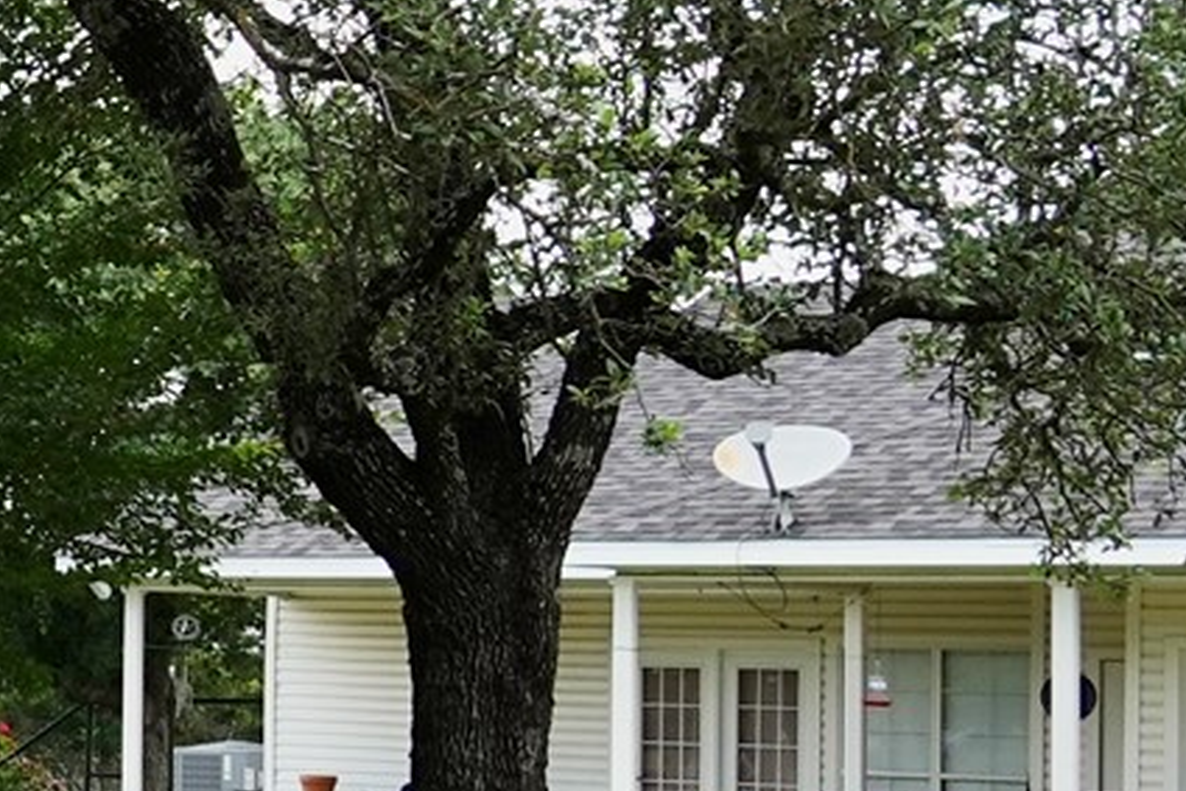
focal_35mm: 123
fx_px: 4053
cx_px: -1773
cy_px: 556
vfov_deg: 11.1
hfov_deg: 12.5
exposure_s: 1/320
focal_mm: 8.8
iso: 100
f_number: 4
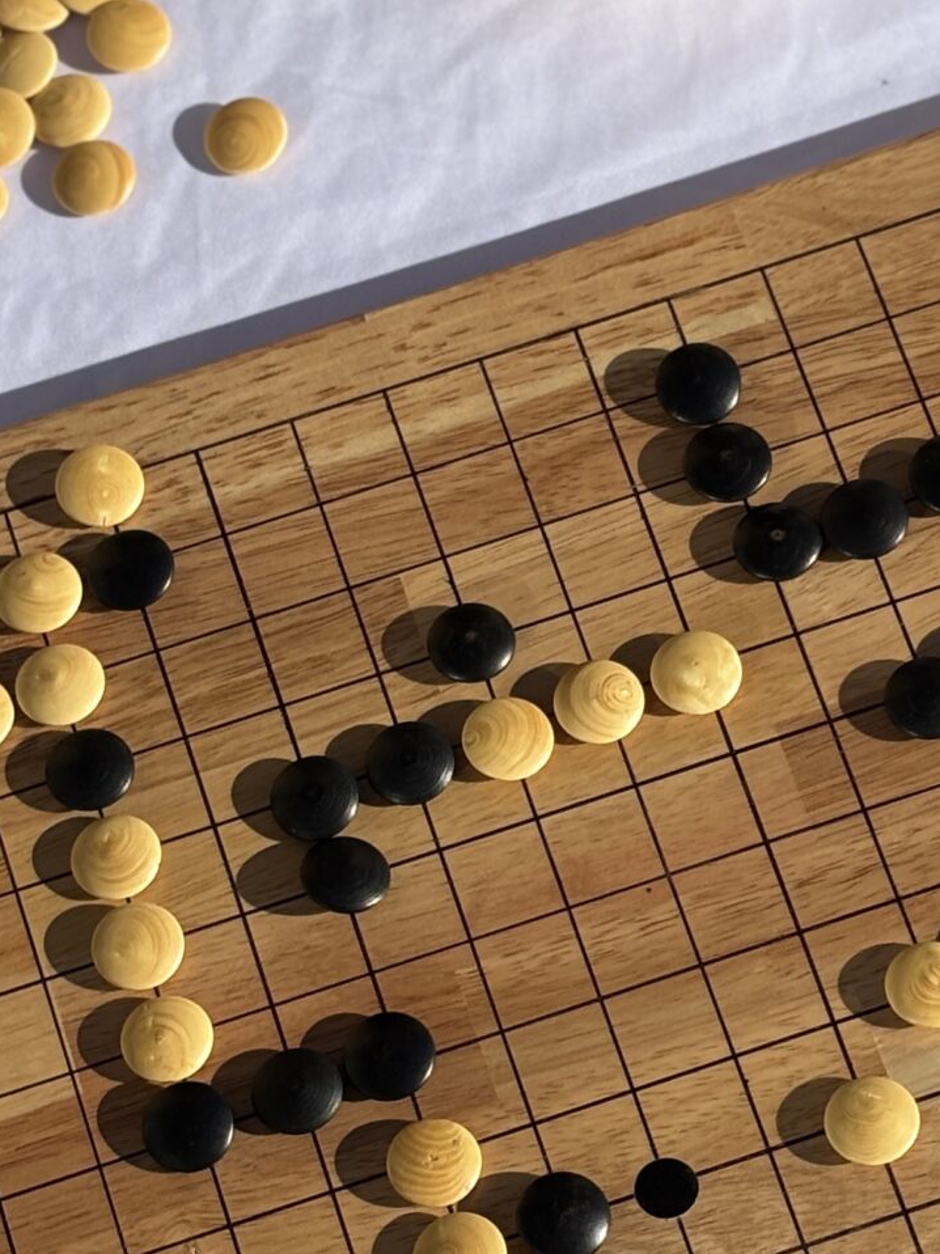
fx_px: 5035
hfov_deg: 10.7
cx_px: 580
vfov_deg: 14.2
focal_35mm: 139
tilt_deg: -64.4
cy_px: 815
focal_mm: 5.96
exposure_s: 1/4255
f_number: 1.6
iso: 40
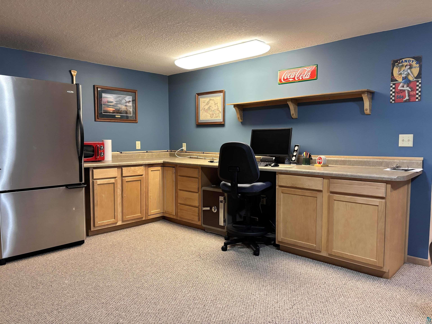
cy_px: 162
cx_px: 216
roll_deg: +0.0
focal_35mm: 26
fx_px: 324
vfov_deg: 53.1
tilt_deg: -5.1
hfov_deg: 67.3
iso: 320
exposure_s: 1/60
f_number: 1.6
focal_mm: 5.96
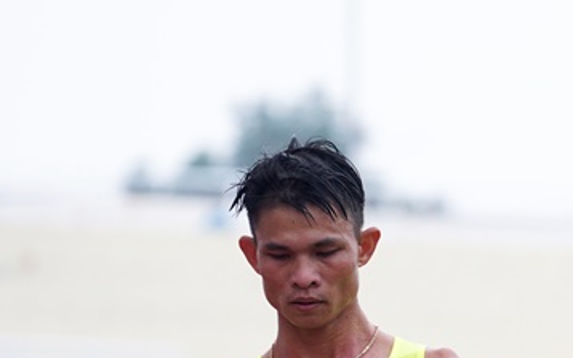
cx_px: 682
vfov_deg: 2.6
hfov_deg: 4.1
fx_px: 8014
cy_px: 374
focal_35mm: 513
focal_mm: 200
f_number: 4
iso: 1250
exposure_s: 1/800
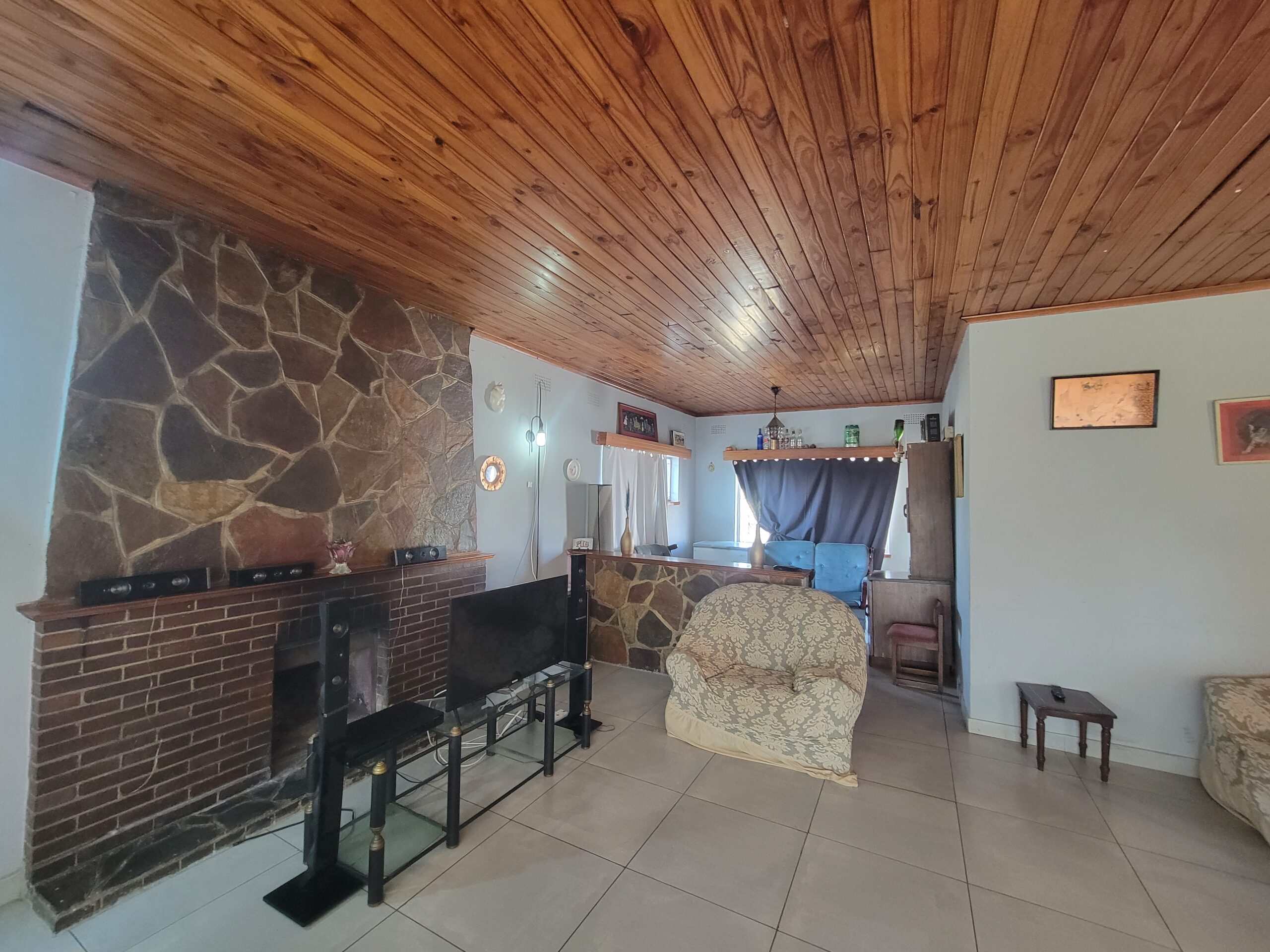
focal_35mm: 13
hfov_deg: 106.2
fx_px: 477
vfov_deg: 89.9
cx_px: 635
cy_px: 476
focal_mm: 2.2
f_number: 2.2
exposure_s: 1/30
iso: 640
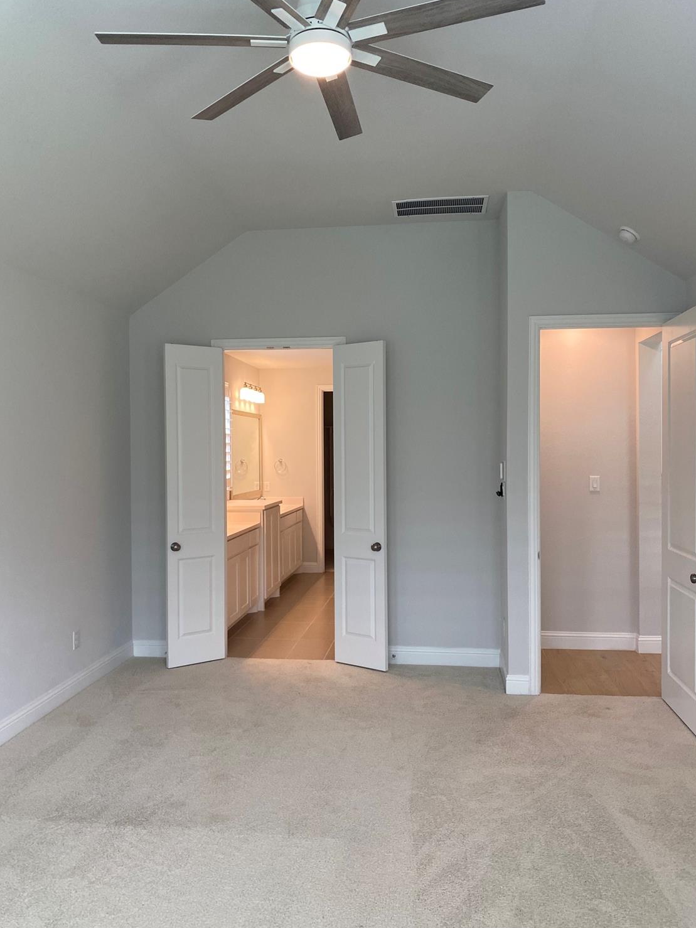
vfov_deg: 65.3
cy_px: 456
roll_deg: +0.8
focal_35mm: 27
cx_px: 351
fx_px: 724
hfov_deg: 51.3
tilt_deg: -1.0
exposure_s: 1/120
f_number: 1.8
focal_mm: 4.25
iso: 125
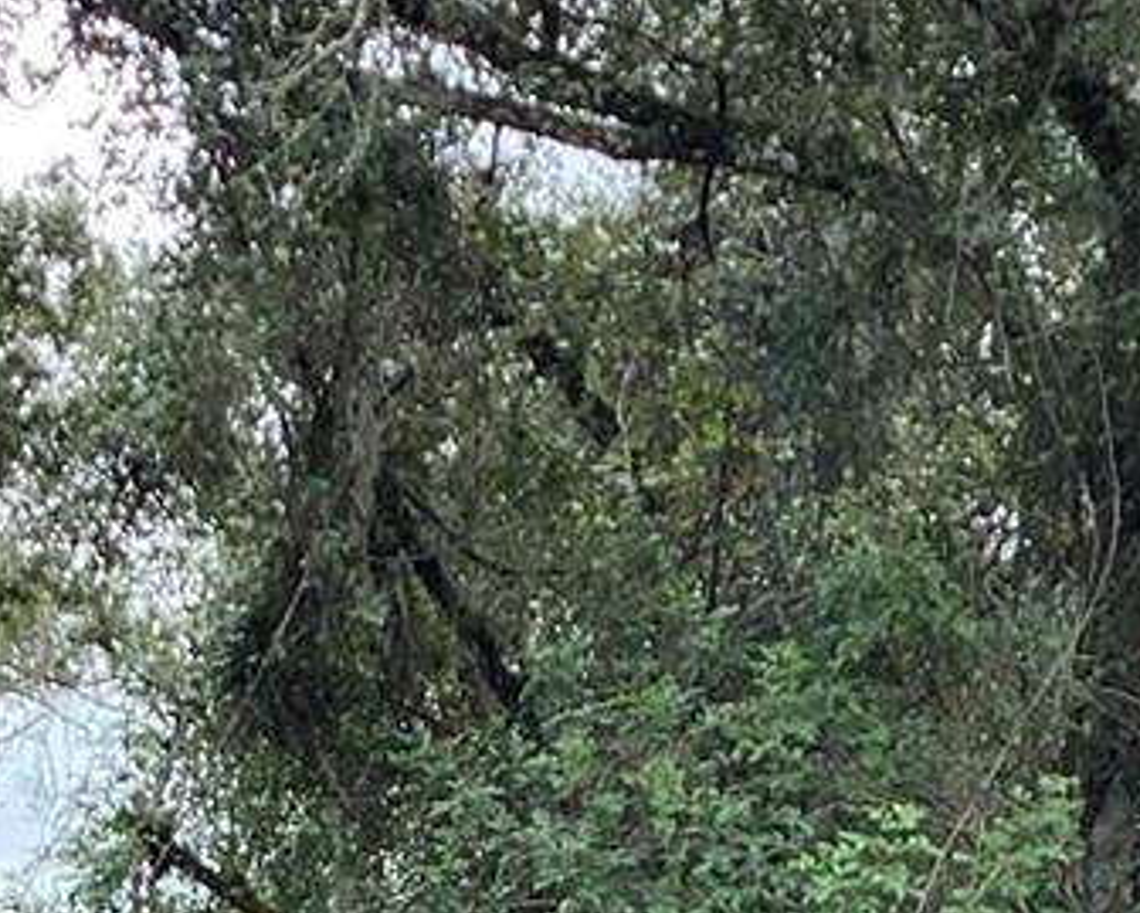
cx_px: 370
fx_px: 3645
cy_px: 1622
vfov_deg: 13.0
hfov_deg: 17.7
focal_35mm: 108
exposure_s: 1/139
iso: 25
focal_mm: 3.3
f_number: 2.4
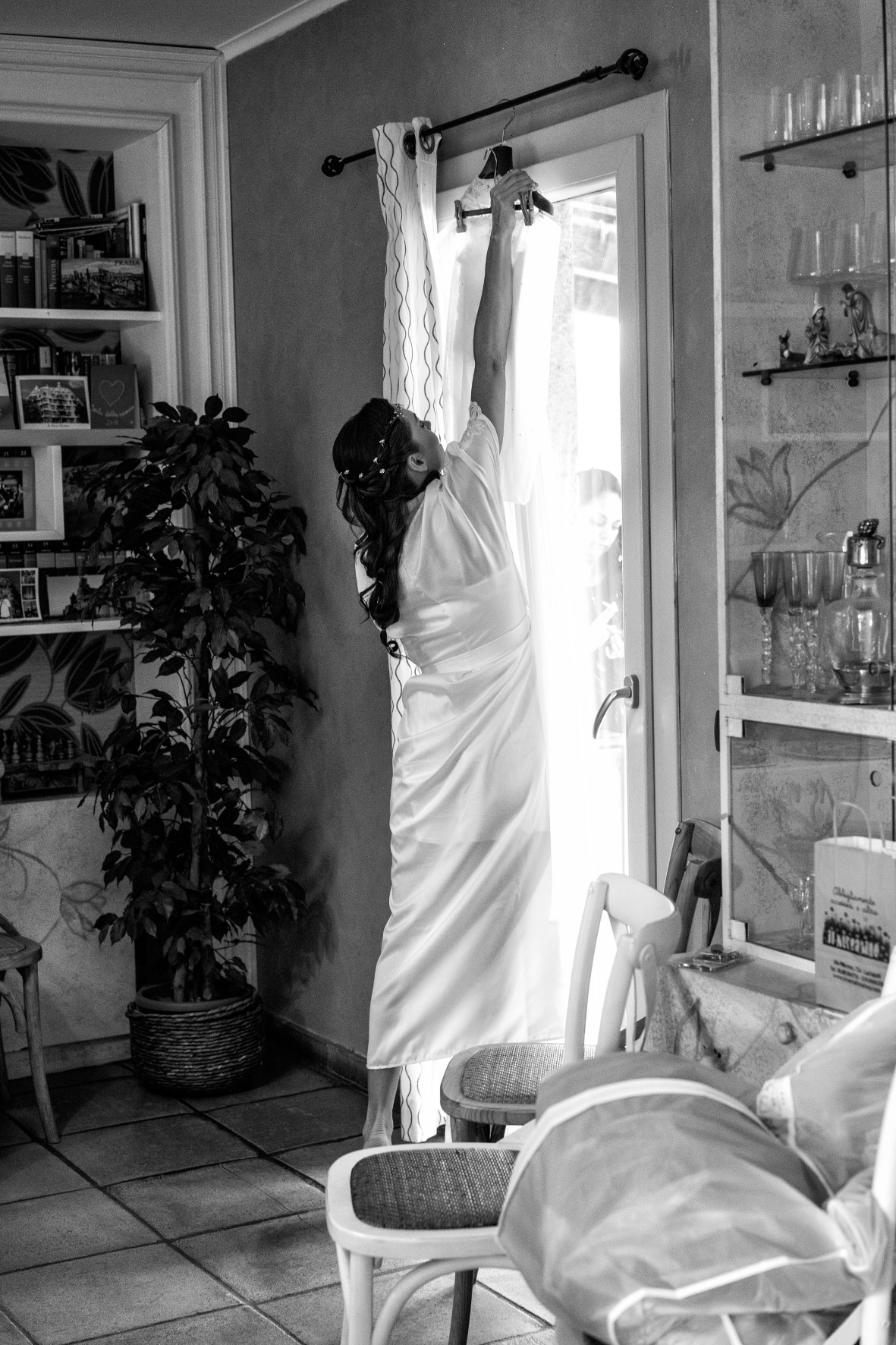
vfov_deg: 36.2
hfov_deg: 24.6
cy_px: 672
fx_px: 2054
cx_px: 448
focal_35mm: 55
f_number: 3.5
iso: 1250
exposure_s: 1/125
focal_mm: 55
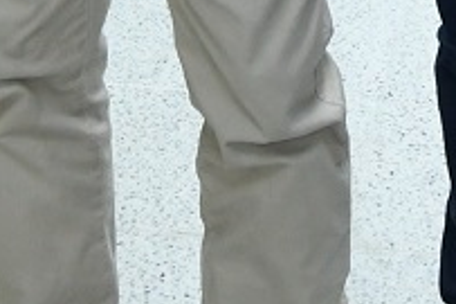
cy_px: -640
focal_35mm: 155
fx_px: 1962
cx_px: 420
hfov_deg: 13.1
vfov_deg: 7.6
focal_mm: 14
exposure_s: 1/80
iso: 1250
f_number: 4
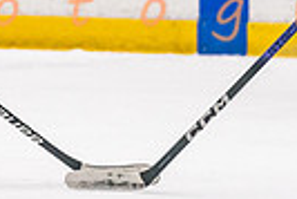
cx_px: -92
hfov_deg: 2.7
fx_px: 6285
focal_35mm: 761
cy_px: -151
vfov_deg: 1.8
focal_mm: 135
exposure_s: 1/1250
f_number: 2.8
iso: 3200
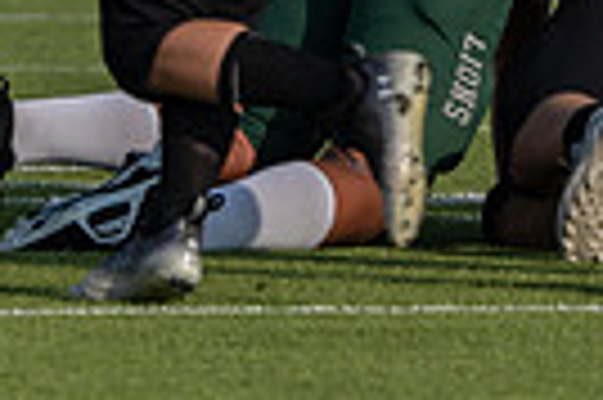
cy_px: -416
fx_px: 28975
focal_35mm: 1732
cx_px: -45
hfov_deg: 1.2
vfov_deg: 0.8
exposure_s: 1/1250
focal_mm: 400
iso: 200
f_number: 5.6
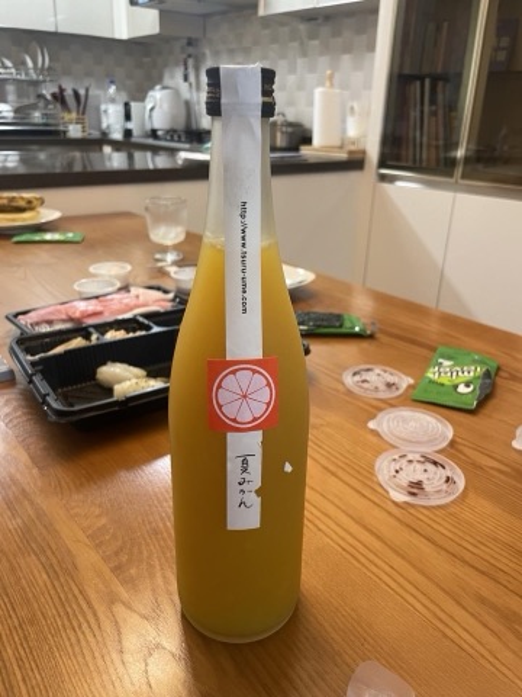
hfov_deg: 53.1
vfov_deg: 67.3
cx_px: 261
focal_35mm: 26
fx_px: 523
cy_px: 348
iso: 200
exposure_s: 1/60
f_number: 1.6
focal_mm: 4.2
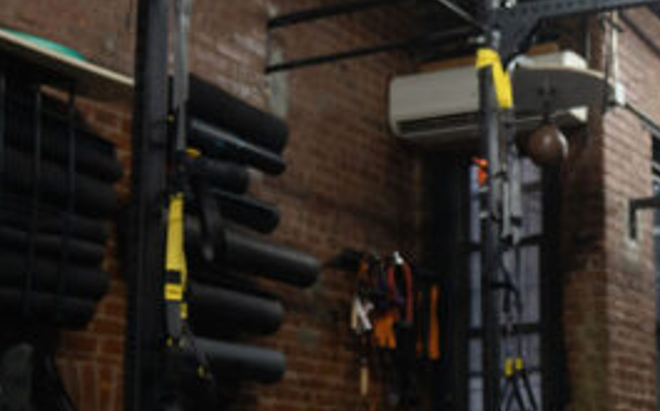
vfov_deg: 18.1
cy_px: 351
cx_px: 755
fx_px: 1276
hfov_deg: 26.4
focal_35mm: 71
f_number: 2.8
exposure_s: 1/125
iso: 1600
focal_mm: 24
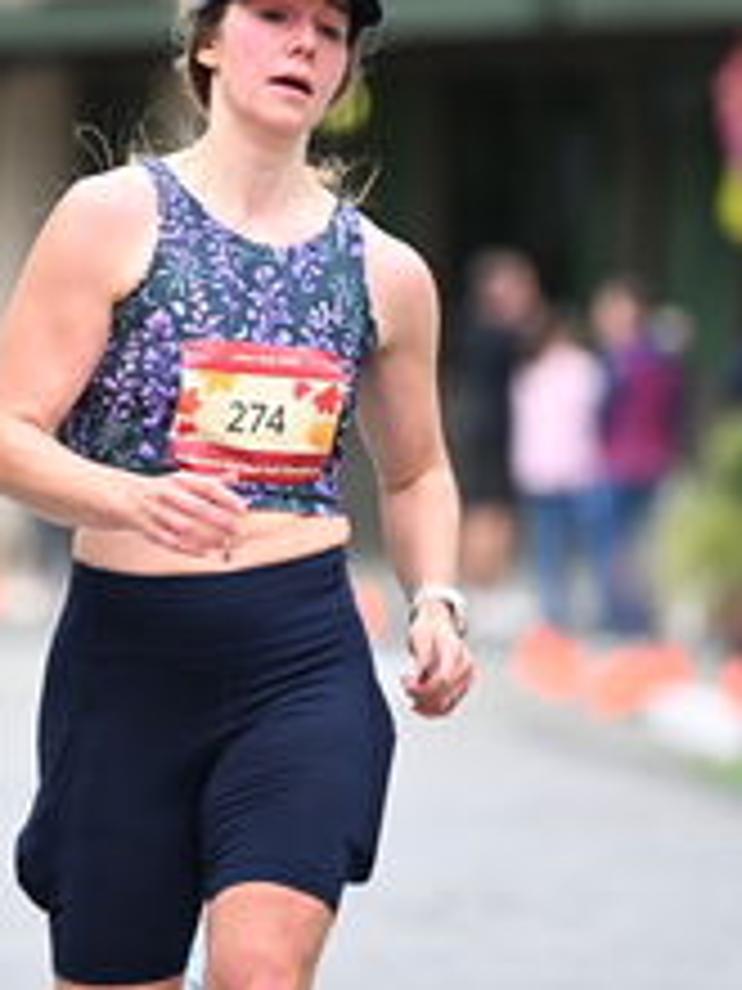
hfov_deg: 3.1
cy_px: 328
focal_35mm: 481
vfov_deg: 4.1
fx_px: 13747
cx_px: 142
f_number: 2.8
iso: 1000
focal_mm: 200
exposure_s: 1/1600
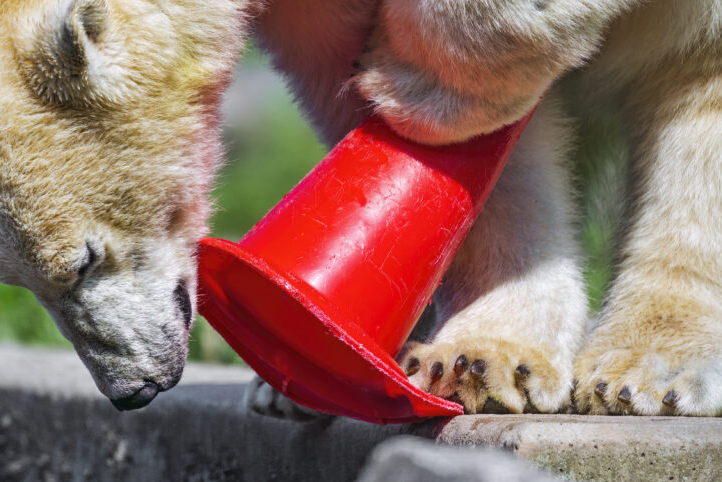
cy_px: 150
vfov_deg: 1.7
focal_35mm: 794
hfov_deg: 2.6
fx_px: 15930
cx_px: 257
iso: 140
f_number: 5.6
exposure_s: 1/640
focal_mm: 560
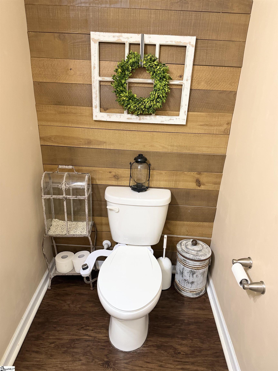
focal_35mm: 24
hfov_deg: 56.8
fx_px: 257
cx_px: 139
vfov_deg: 71.6
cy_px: 186
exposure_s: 1/60
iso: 320
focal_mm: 6.76
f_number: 1.78
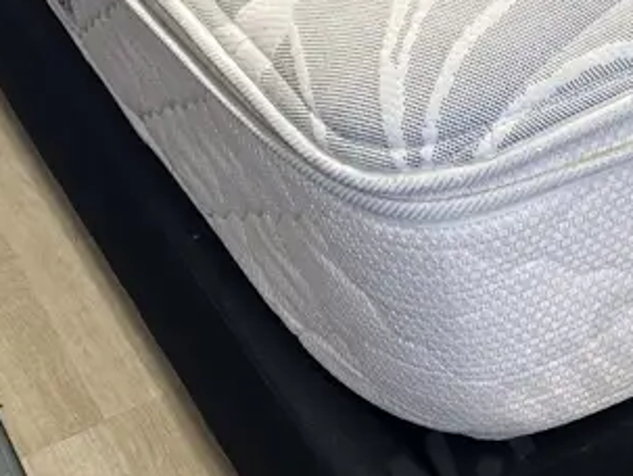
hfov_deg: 19.8
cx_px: 1032
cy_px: 27
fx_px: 1483
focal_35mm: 81
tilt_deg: -31.0
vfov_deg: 17.9
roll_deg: -1.8
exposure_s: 1/100
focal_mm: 6.86
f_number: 1.78
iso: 80
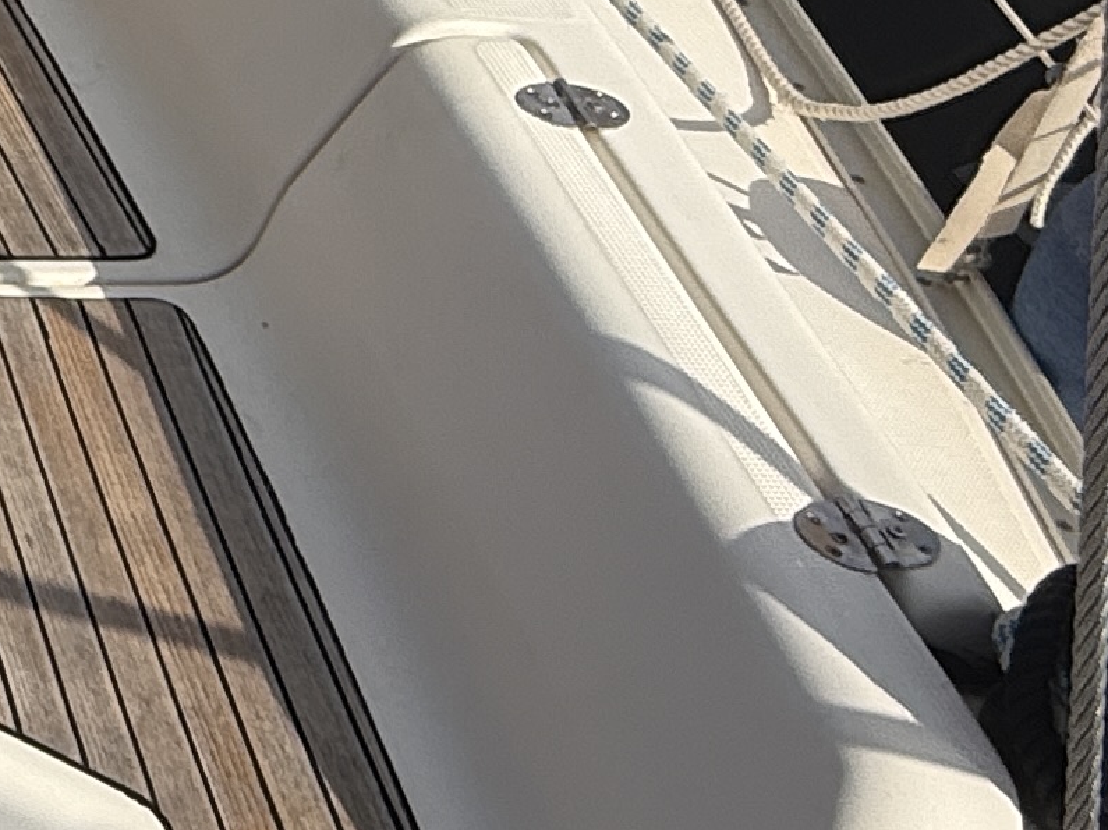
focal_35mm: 71
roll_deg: +0.6
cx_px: -852
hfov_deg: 20.2
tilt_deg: -36.4
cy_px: 141
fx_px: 2272
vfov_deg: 20.4
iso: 50
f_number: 2.2
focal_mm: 2.22
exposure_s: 1/3125
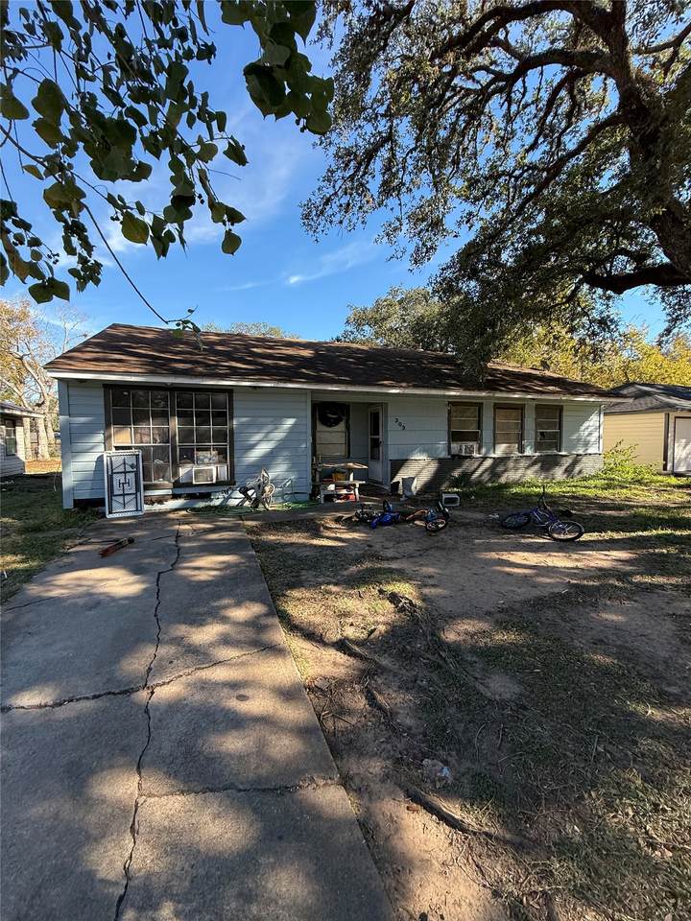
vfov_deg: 102.1
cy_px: 460
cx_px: 346
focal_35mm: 14
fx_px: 373
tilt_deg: -1.1
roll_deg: +0.3
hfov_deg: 85.7
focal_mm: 2.22
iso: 64
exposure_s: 1/490
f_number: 2.2
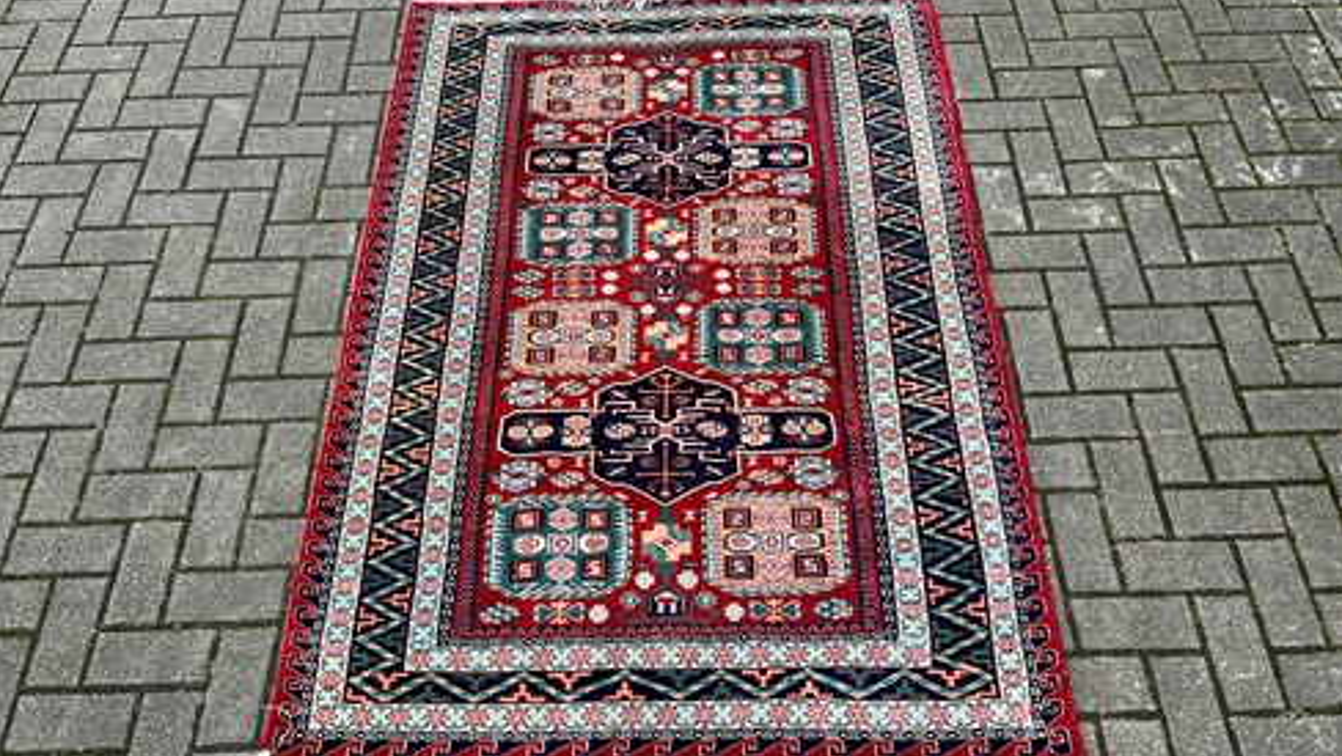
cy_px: 416
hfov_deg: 66.0
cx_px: 660
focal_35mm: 29
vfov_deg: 40.2
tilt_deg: -57.9
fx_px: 1032
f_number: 1.6
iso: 40
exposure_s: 1/274
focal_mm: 5.1
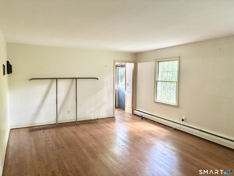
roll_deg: -1.1
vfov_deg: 53.1
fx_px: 176
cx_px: 117
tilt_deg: -4.4
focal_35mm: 26
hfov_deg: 67.3
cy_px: 88
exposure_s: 1/40
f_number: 1.6
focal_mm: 5.96
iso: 500
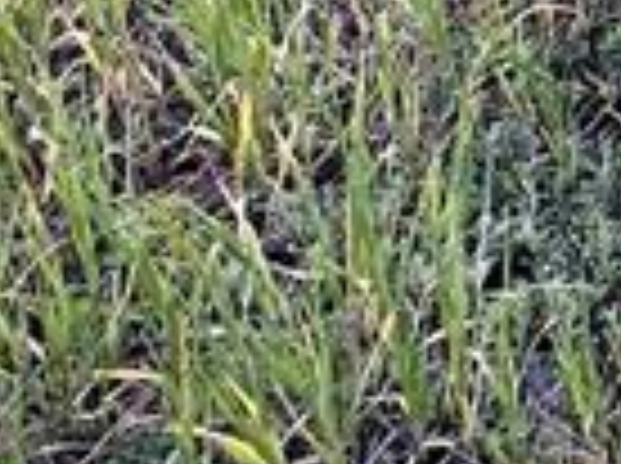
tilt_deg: -10.7
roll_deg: +0.7
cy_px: -1131
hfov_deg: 14.3
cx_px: 1395
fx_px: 1862
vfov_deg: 9.3
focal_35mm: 104
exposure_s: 1/99
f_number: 2.2
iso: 64
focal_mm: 2.22
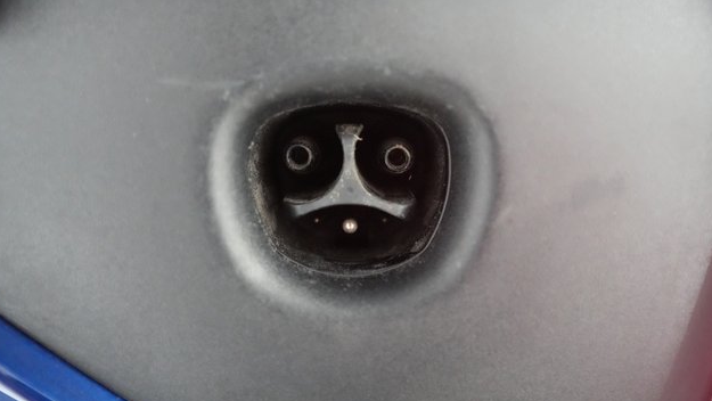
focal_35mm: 30
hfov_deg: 64.3
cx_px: 352
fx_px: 567
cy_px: 167
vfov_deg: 38.9
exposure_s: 1/100
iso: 16000
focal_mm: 28
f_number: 4.5
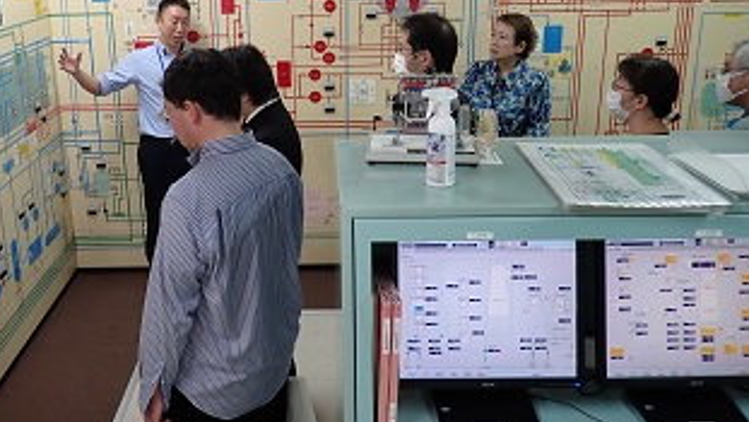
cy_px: 125
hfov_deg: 56.2
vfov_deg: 33.3
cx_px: 301
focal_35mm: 35
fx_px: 695
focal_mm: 4.5
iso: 160
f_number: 2
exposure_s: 1/60
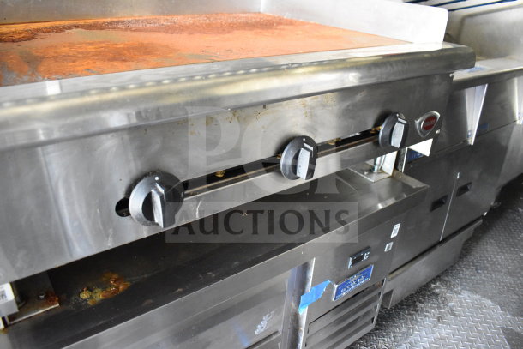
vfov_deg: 48.0
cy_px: 174
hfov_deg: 67.4
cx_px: 262
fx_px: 392
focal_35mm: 27
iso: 6400
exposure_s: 1/50
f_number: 3.5
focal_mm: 18
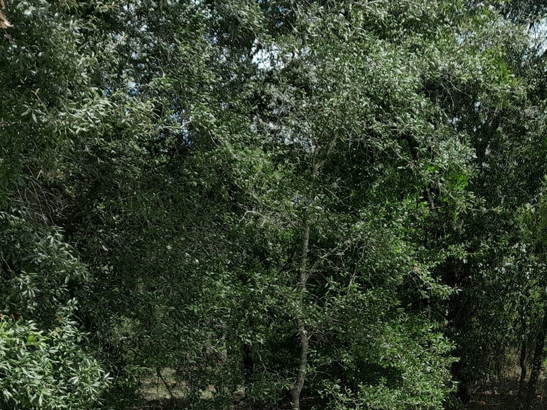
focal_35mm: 53
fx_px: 837
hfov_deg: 34.4
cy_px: 369
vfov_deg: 26.6
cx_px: 481
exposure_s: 1/382
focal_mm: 4
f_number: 1.8
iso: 40
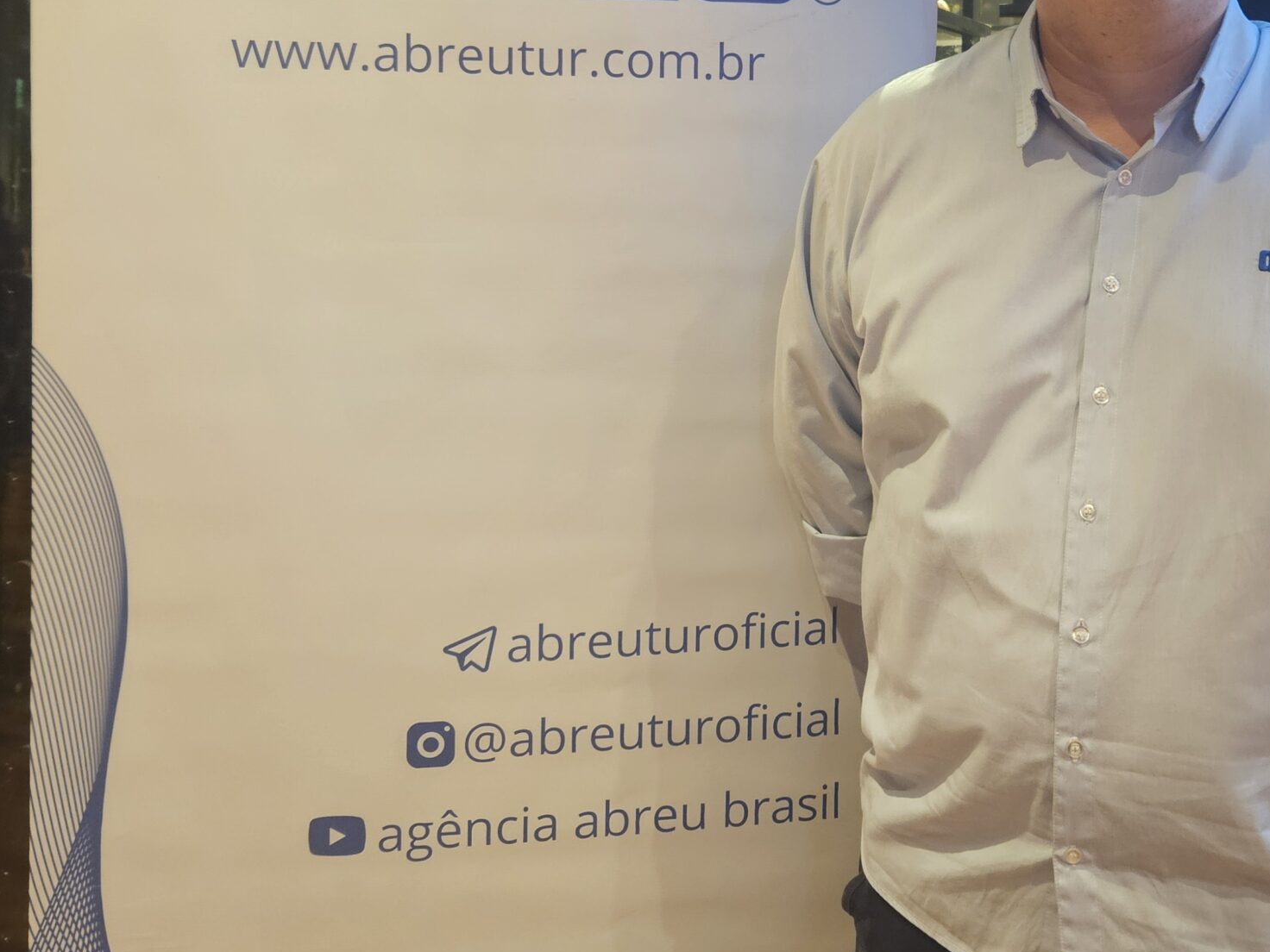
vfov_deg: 35.3
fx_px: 1468
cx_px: 772
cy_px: 260
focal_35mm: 40
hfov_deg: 46.5
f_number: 1.8
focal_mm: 5.4
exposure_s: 1/24
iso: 1000
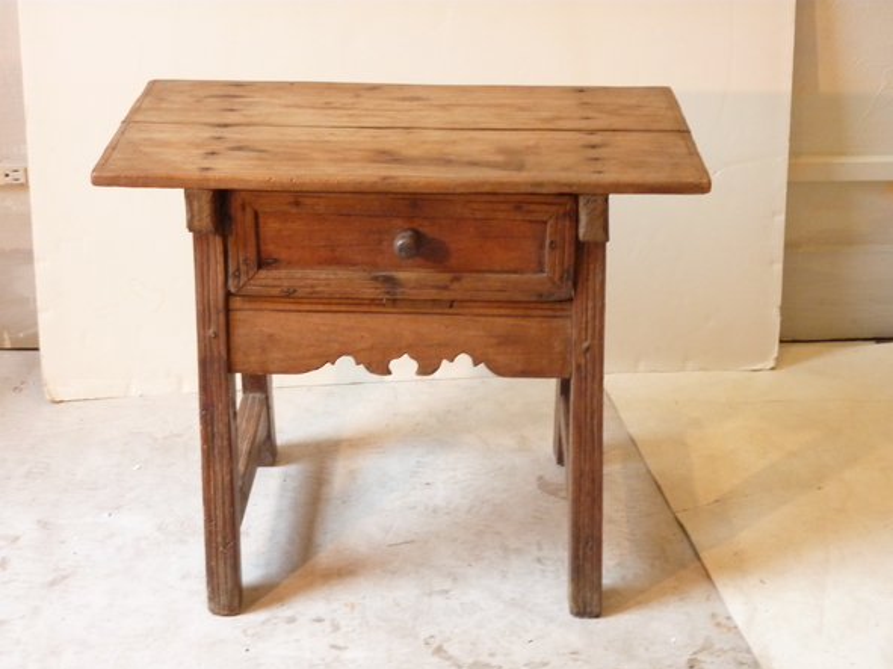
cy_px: 338
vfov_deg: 21.6
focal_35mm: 68
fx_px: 1754
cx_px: 452
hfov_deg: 28.6
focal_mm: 11
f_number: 4.1
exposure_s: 1/13
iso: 400
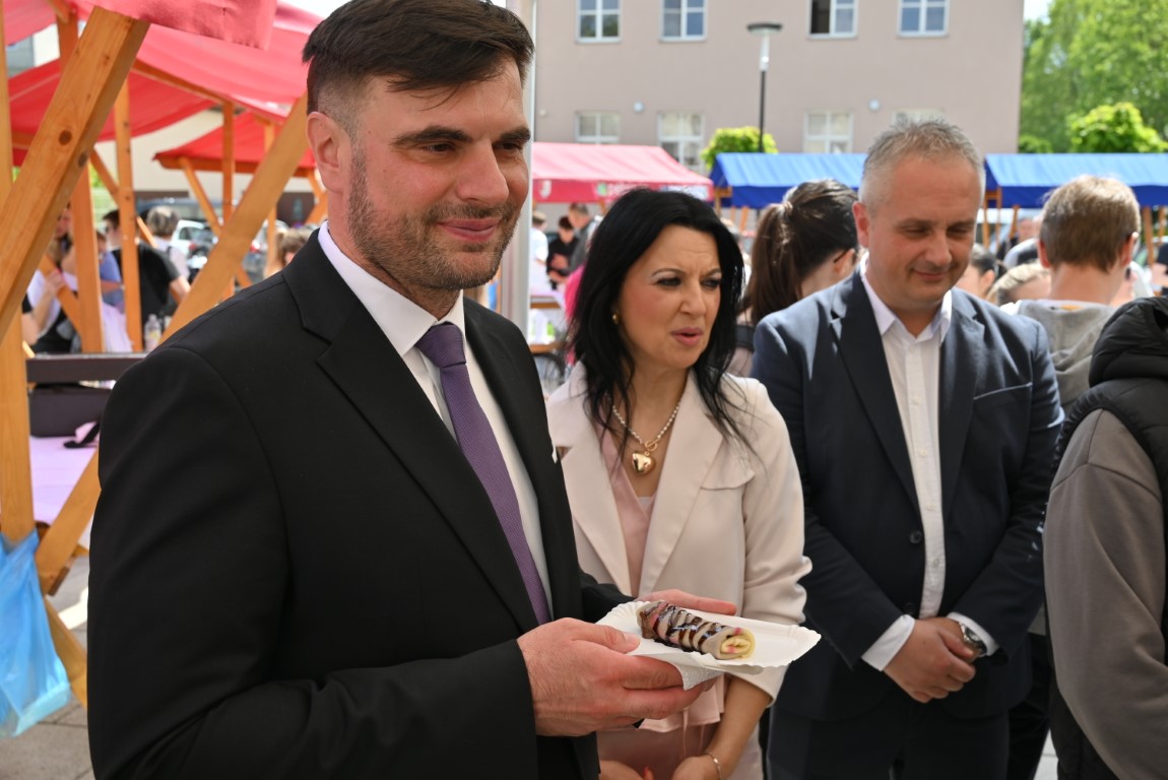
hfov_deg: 54.4
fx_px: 1136
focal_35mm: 35
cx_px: 584
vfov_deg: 37.9
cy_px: 390
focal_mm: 35
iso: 100
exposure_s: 1/200
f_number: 7.1
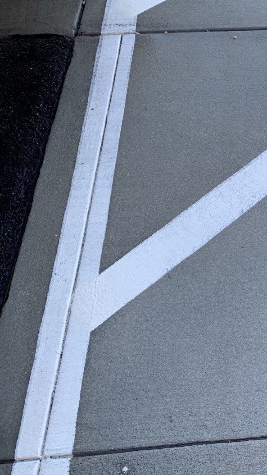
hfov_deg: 25.3
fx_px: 541
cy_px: 220
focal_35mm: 43
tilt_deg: -54.2
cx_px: 308
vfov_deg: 47.3
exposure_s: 1/122
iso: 25
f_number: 1.8
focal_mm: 4.25
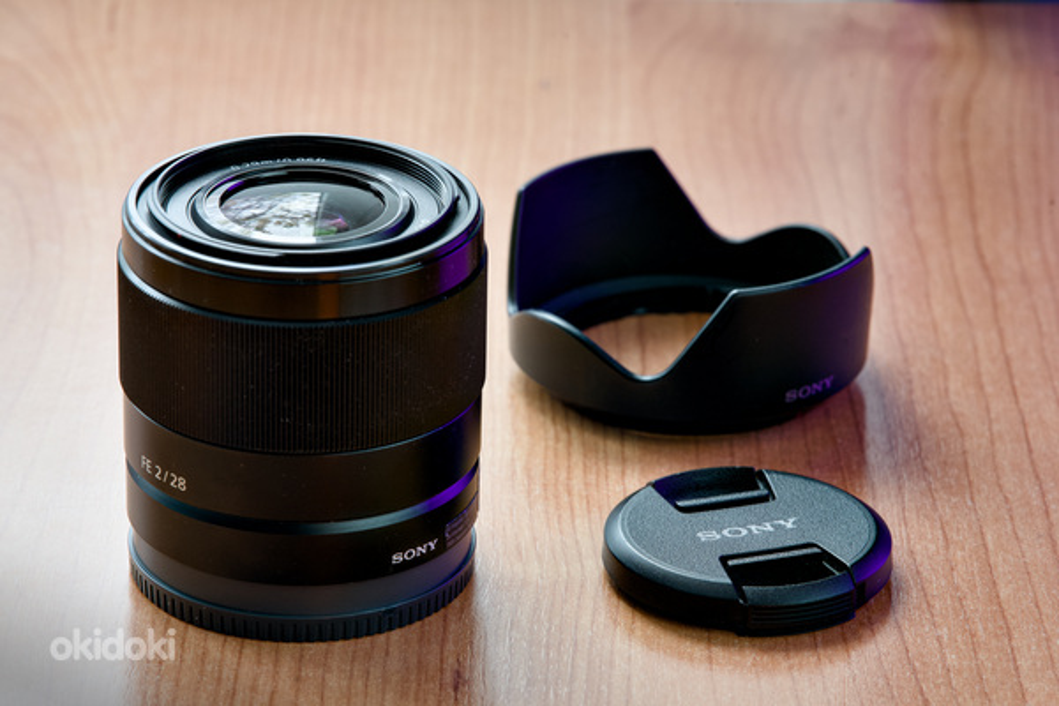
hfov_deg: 15.2
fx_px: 3971
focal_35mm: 135
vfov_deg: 10.2
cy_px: 353
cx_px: 530
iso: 200
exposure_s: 5
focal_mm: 135
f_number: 14
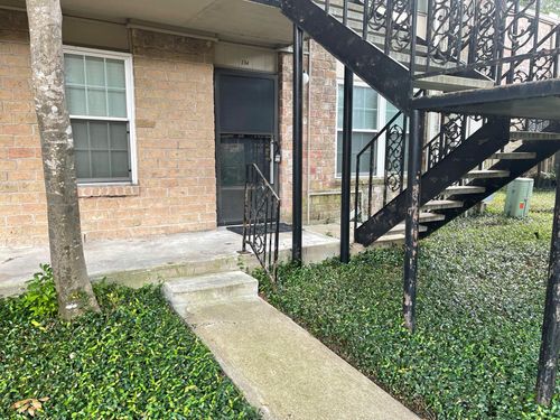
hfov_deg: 67.3
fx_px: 421
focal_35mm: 26
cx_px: 280
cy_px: 210
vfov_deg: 53.1
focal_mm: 5.1
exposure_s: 1/121
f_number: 1.6
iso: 50
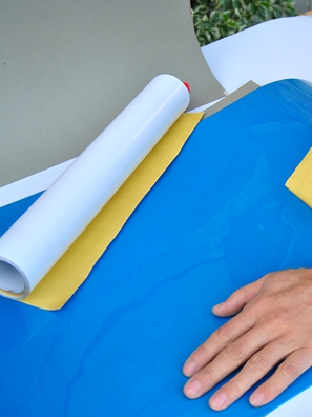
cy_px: 206
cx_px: 276
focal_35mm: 70
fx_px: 841
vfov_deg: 27.8
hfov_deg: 20.6
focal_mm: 32
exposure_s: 1/80
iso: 200
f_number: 5
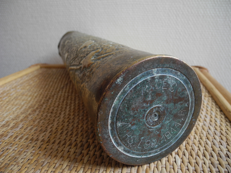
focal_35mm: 28
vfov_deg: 49.7
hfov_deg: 63.4
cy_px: 86
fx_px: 187
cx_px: 116
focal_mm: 6
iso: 100
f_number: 2.8
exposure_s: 1/32
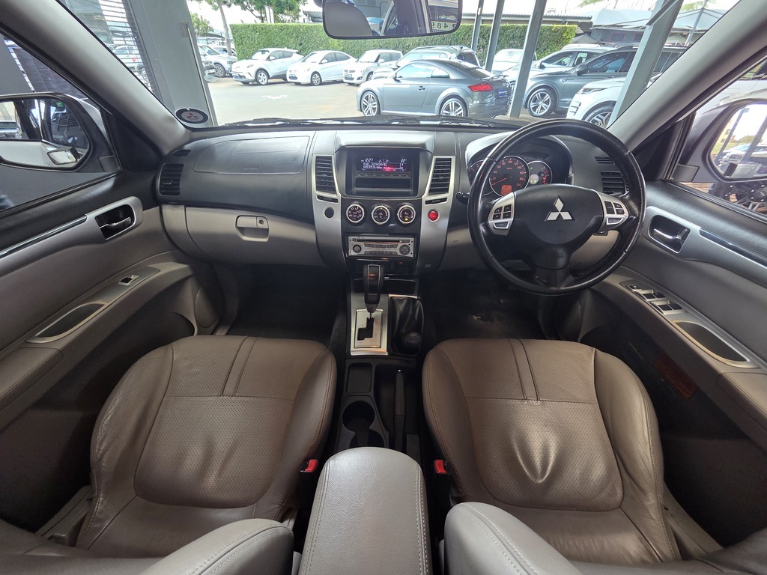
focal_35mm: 13
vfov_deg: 89.9
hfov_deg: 106.2
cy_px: 288
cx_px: 384
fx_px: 288
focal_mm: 2.2
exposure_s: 1/50
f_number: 2.2
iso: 250
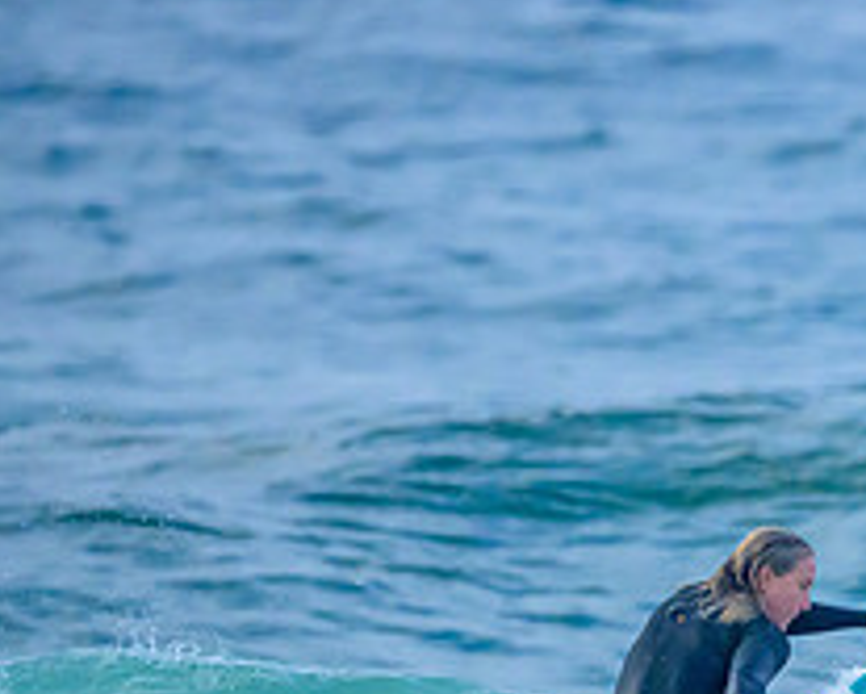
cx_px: 1000
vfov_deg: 0.7
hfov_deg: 0.9
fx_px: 54003
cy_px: 796
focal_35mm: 2105
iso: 3600
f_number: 6.3
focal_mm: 800
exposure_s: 1/2000
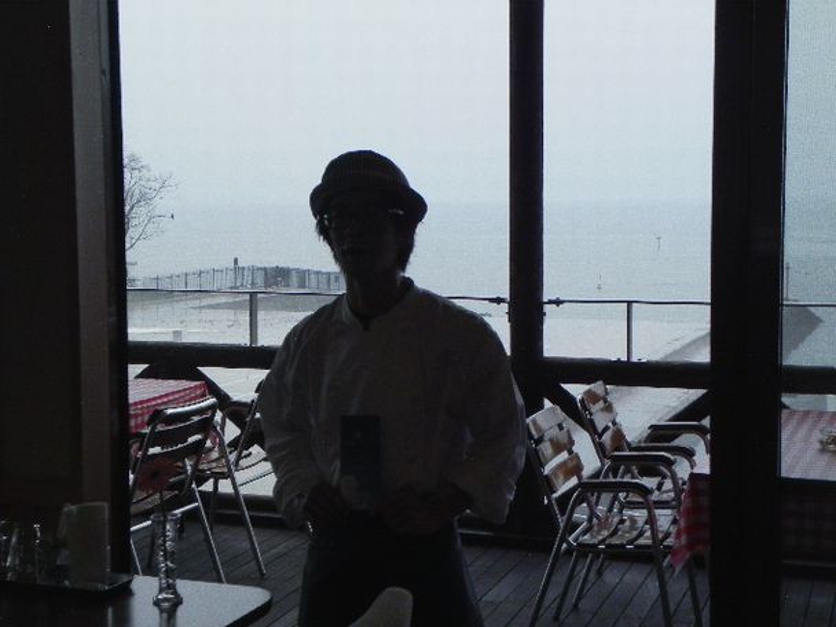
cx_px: 418
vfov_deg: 25.2
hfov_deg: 33.2
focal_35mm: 58
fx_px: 1401
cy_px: 314
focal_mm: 10.3
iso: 800
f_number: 4.5
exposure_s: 1/1250
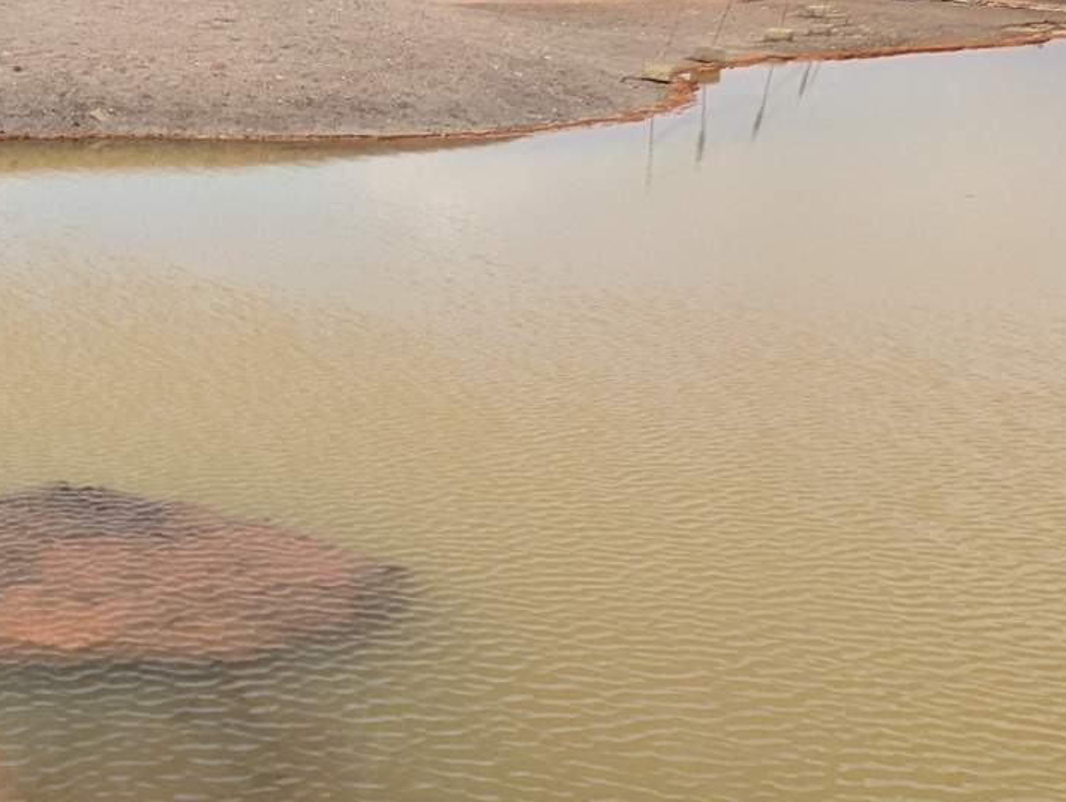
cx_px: -174
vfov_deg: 32.0
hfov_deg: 34.6
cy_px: 528
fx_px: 1387
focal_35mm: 45
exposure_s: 1/525
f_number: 2.2
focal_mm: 2.35
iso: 52
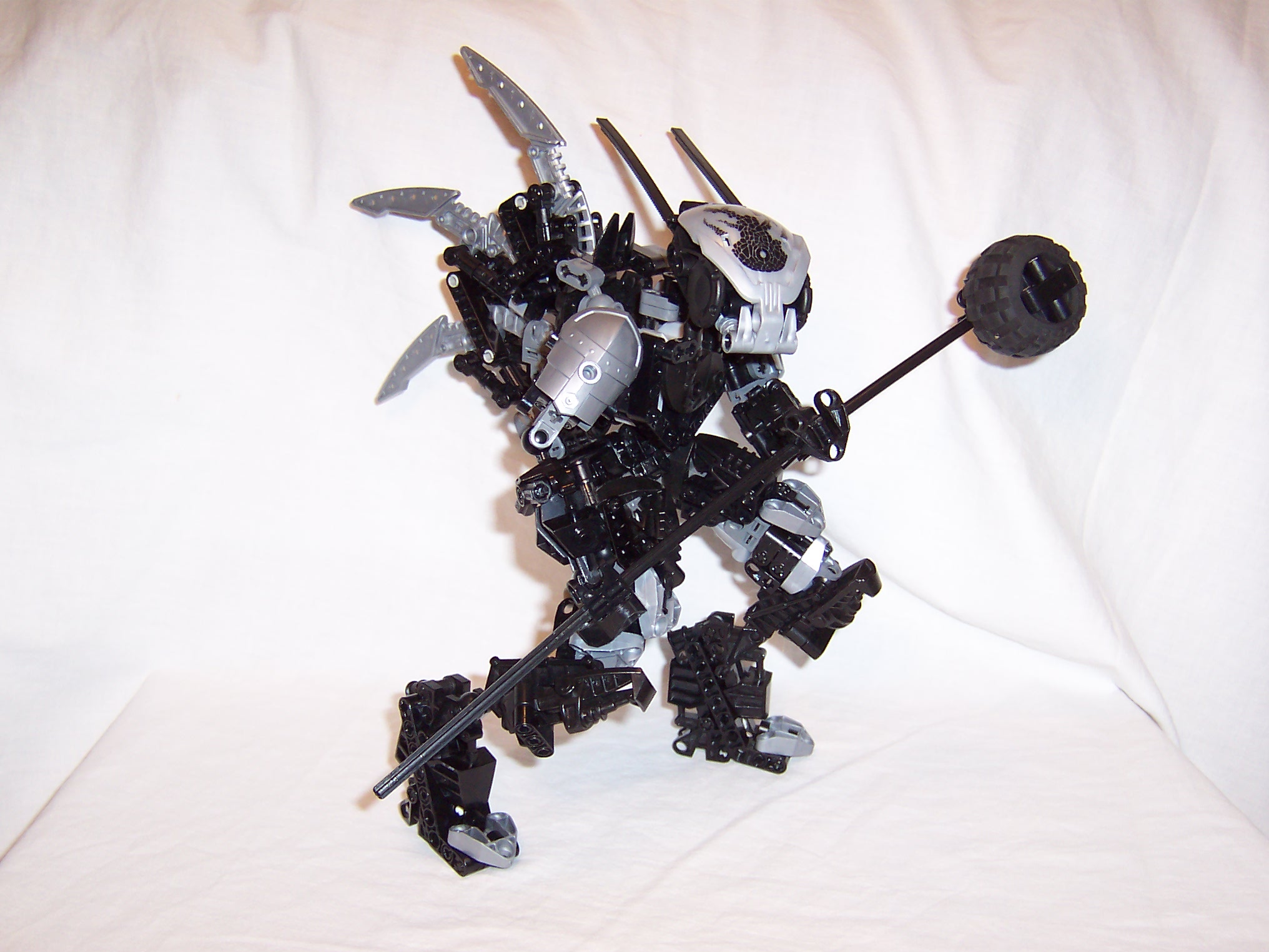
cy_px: 476
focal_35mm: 36
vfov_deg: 39.7
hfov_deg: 51.4
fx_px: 1320
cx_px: 634
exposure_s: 1/60
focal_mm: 5.6
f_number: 2.8
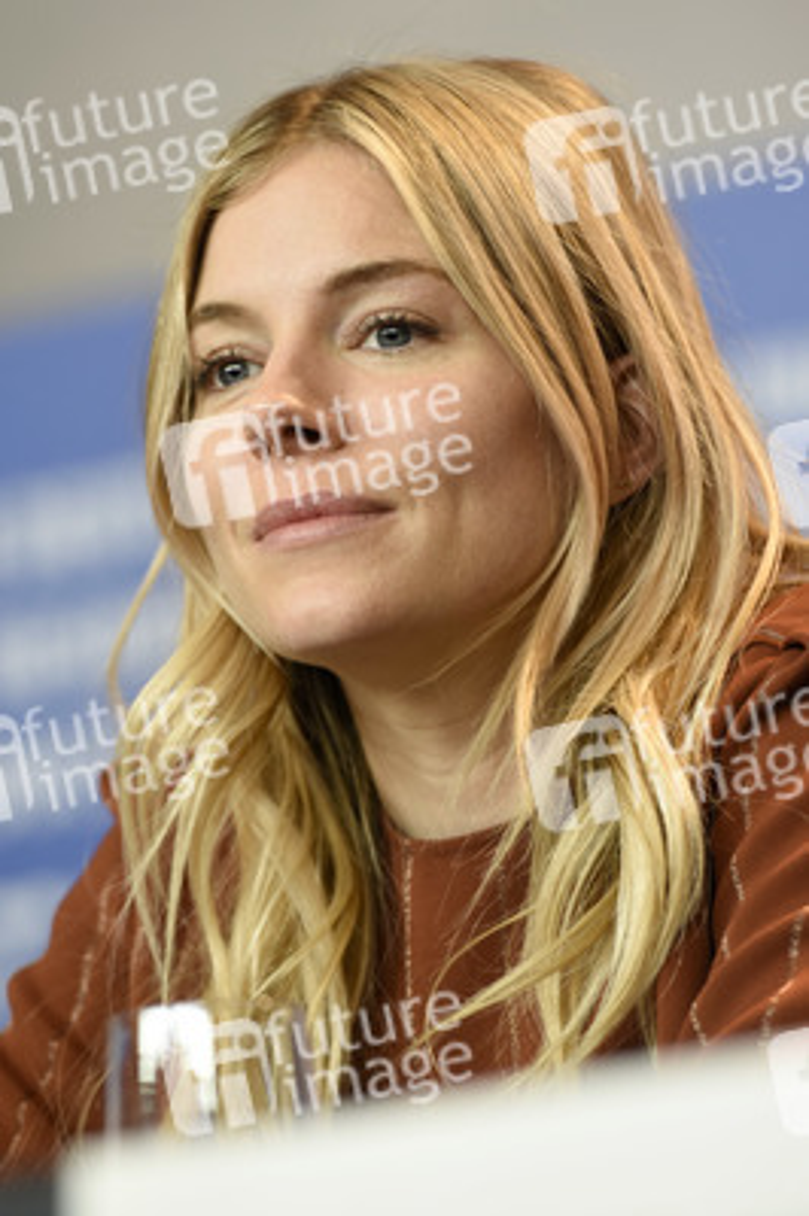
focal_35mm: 300
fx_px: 10129
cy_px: 608
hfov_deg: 4.6
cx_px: 404
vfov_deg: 6.9
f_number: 3.5
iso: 1000
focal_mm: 200
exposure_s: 1/250
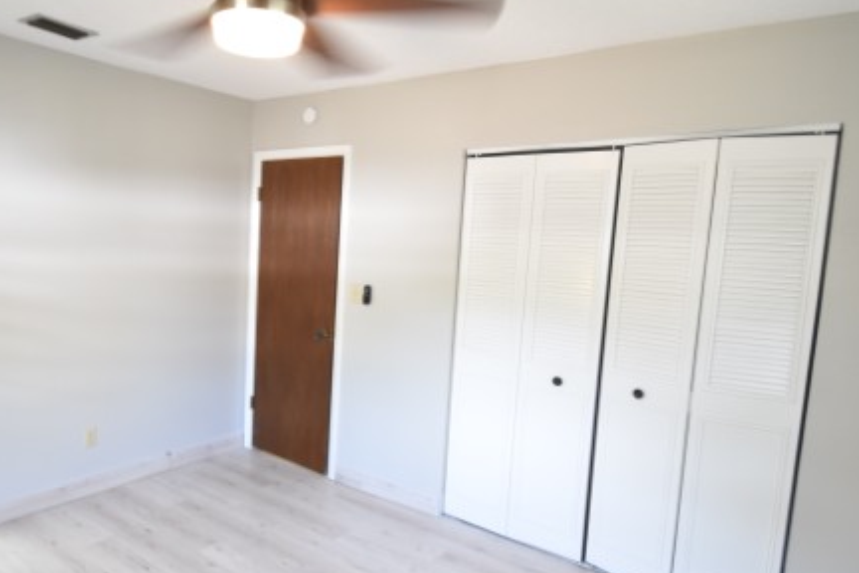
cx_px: 292
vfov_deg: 51.3
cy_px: 296
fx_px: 596
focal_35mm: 25
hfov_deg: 69.6
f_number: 3.5
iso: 800
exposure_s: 1/30
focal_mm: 10
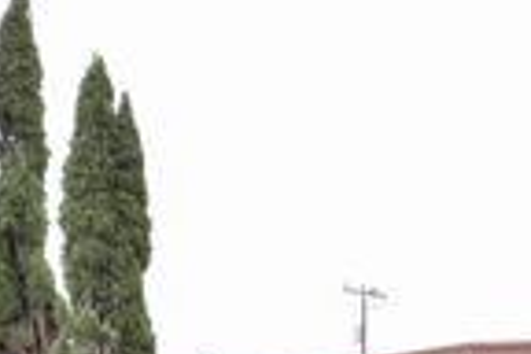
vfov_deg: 18.4
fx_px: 999
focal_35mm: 68
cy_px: 485
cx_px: 704
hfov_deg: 25.3
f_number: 9
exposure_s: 1/200
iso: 400
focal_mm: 13
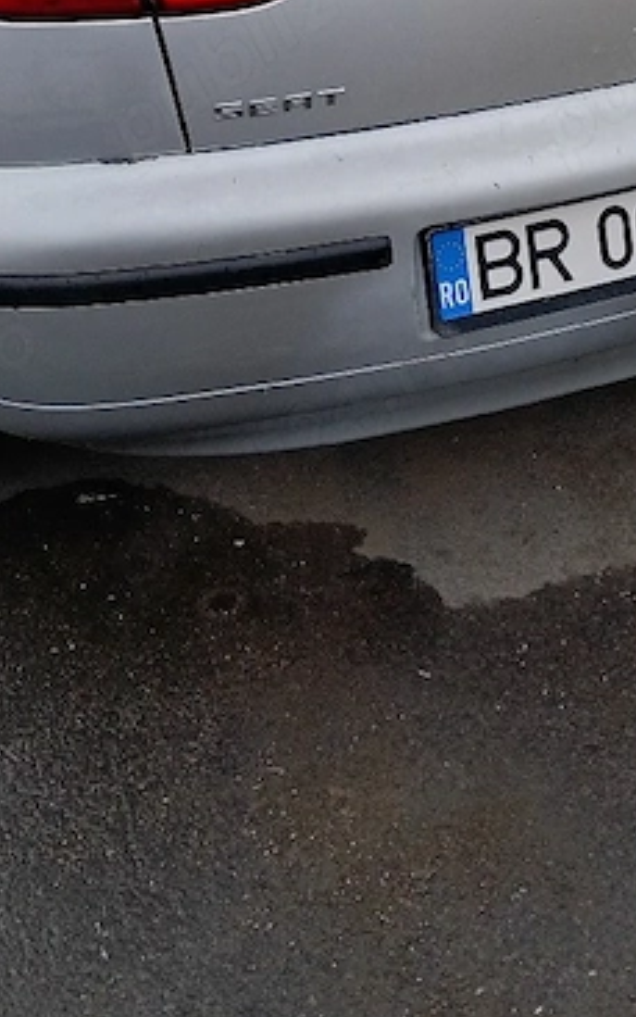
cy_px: 88
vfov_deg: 33.1
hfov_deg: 22.3
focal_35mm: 58
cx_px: 400
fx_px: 1607
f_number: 1.8
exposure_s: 1/385
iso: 100
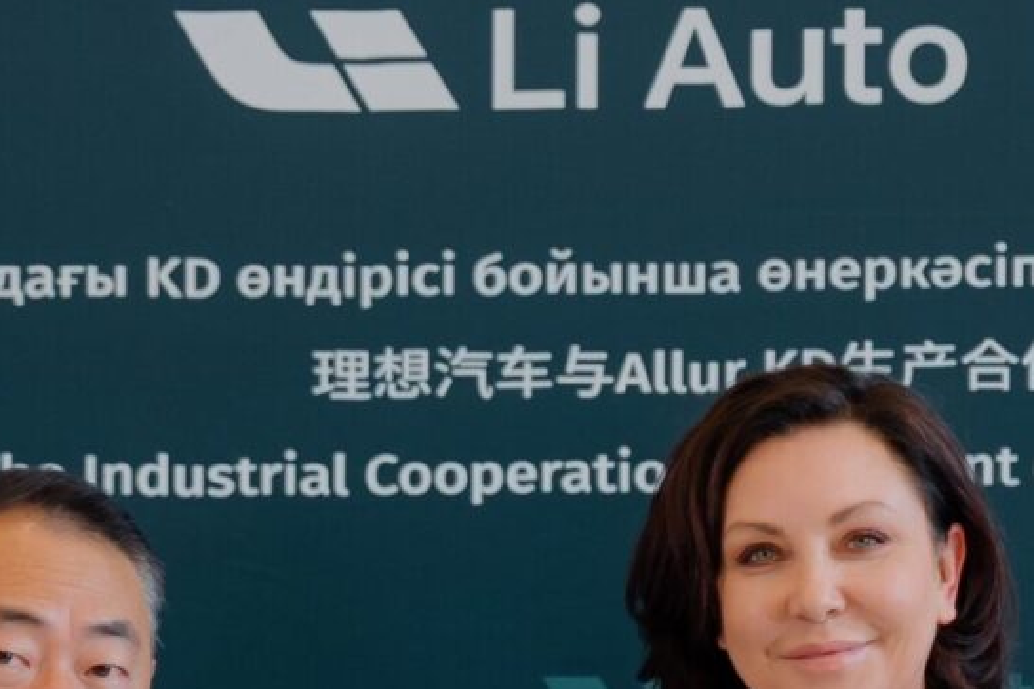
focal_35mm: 159
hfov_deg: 12.9
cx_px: 684
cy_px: 731
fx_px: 4566
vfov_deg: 8.6
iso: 400
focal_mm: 45
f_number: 2.8
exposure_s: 1/200
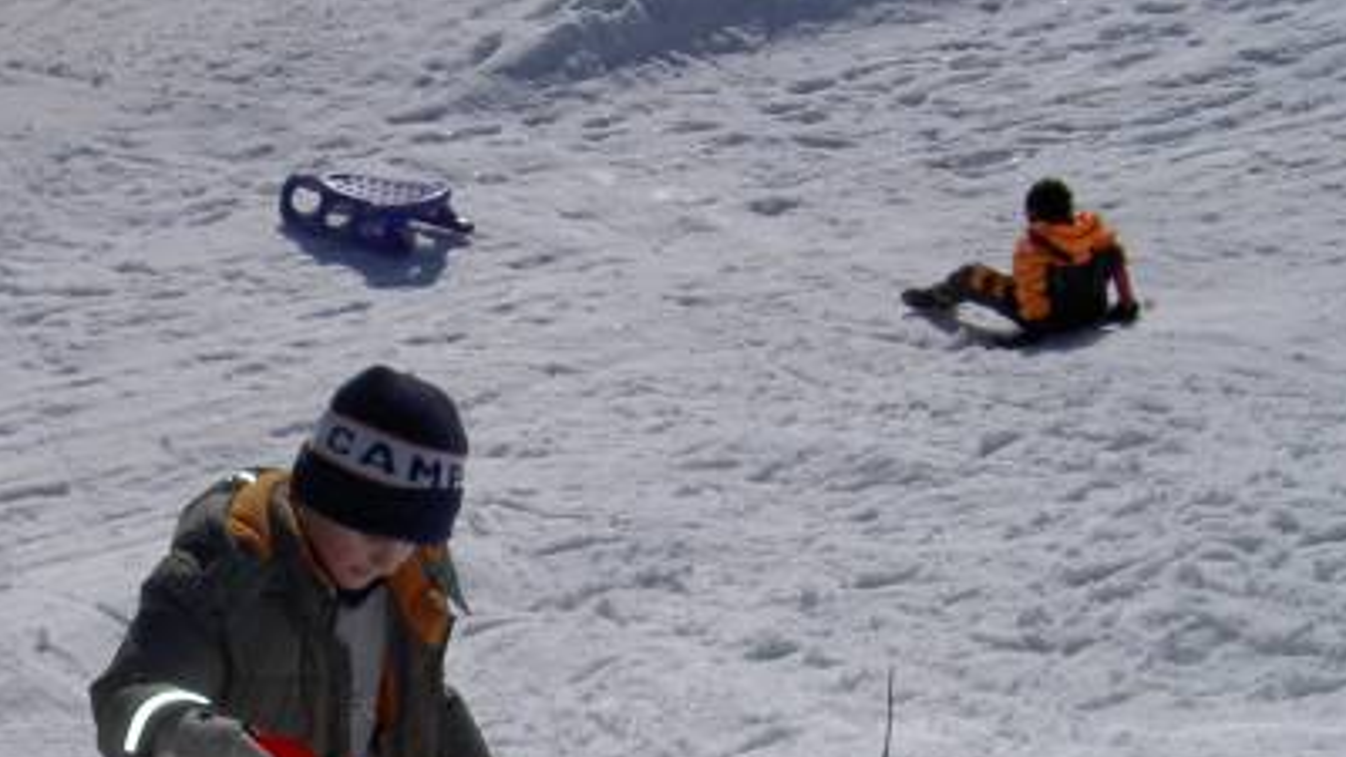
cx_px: 259
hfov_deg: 24.6
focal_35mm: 85
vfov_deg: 14.1
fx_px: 3034
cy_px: 683
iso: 100
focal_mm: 8
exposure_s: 1/2000
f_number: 4.7
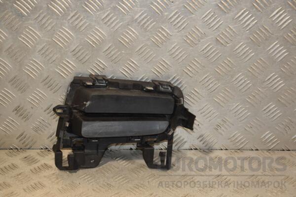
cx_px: 148
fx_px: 592
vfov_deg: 18.9
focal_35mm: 72
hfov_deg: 28.1
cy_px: 98
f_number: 5
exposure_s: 1/200
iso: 800
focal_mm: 48
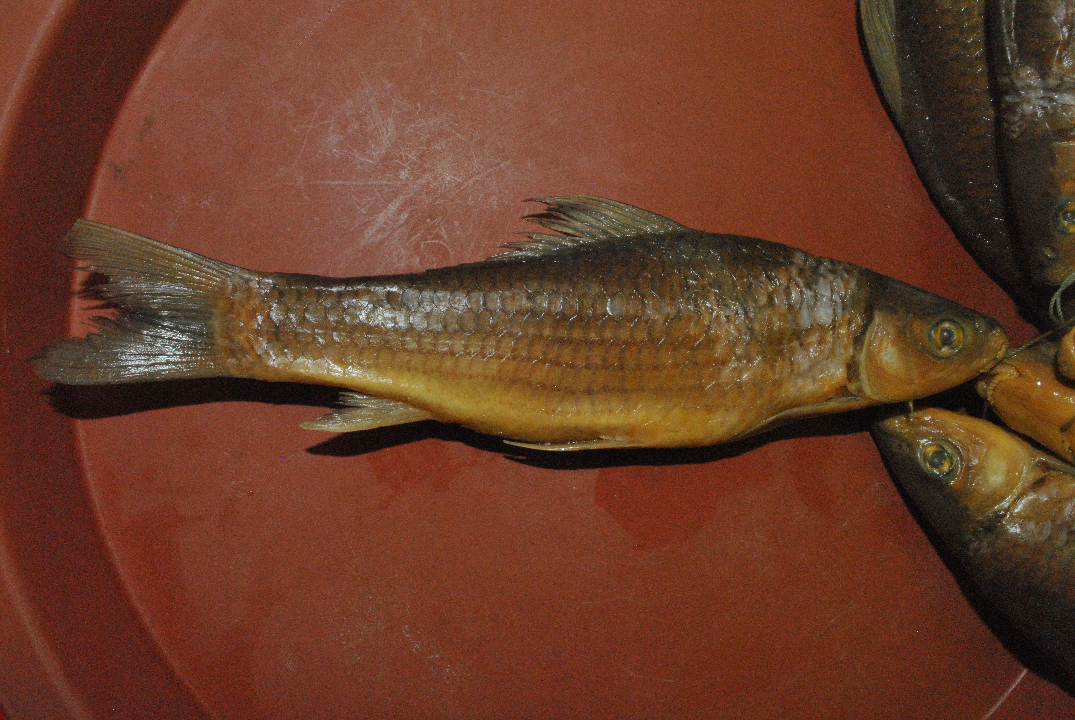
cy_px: 360
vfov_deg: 40.1
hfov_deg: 57.2
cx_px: 538
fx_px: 987
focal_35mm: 33
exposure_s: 1/60
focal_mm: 22
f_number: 20
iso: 1600
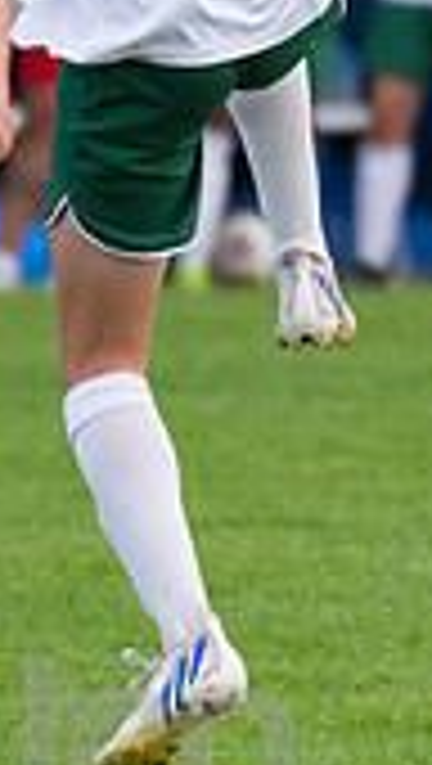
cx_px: 796
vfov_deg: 1.2
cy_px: 184
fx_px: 36933
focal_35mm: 1819
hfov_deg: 0.7
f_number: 5.6
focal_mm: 340
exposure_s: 1/2000
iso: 3200
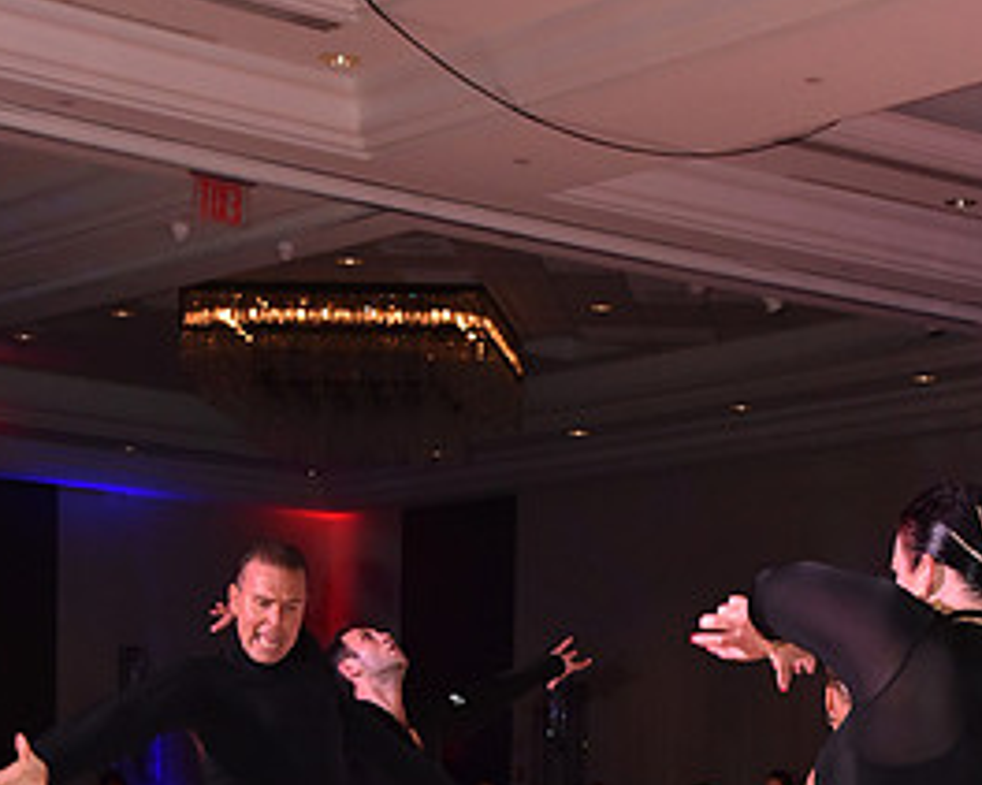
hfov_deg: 18.6
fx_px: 2992
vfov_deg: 14.4
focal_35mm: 103
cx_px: 608
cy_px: 978
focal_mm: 50
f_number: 7.1
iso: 2500
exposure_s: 1/320
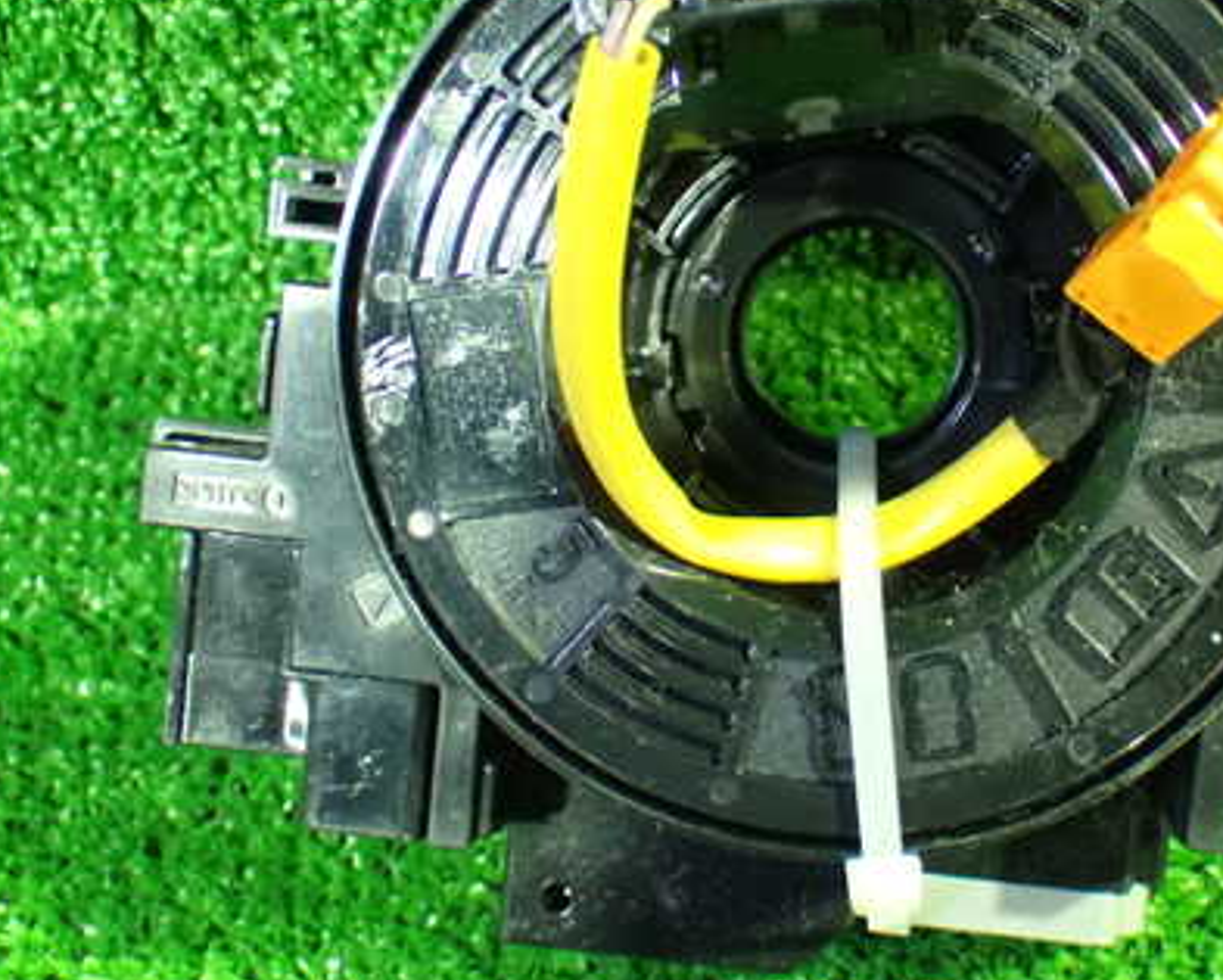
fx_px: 2536
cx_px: 794
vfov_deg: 21.8
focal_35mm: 70
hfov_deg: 27.0
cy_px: 380
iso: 1600
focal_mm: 8.4
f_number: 3.1
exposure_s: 1/13
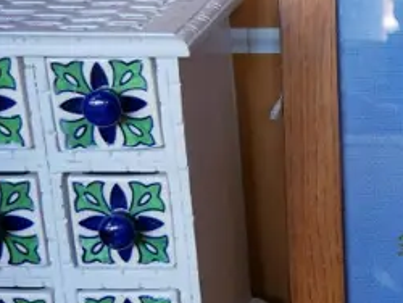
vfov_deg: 10.7
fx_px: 1620
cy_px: 166
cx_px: 675
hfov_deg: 13.1
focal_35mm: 139
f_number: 4
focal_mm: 17
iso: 800
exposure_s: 1/60
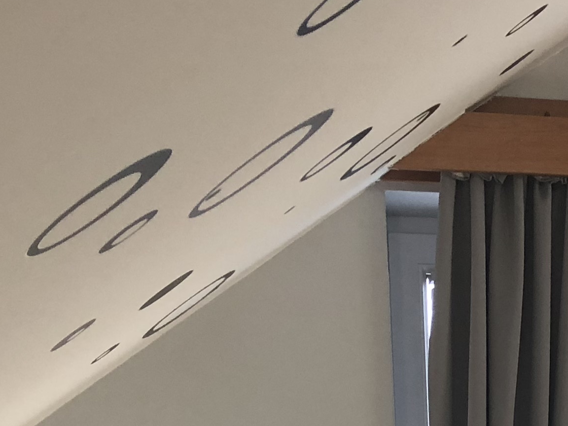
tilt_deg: -3.3
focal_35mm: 98
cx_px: 532
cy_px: 683
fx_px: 1608
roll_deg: +2.6
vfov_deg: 13.9
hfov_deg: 19.6
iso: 32
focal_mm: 4
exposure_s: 1/32
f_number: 1.8
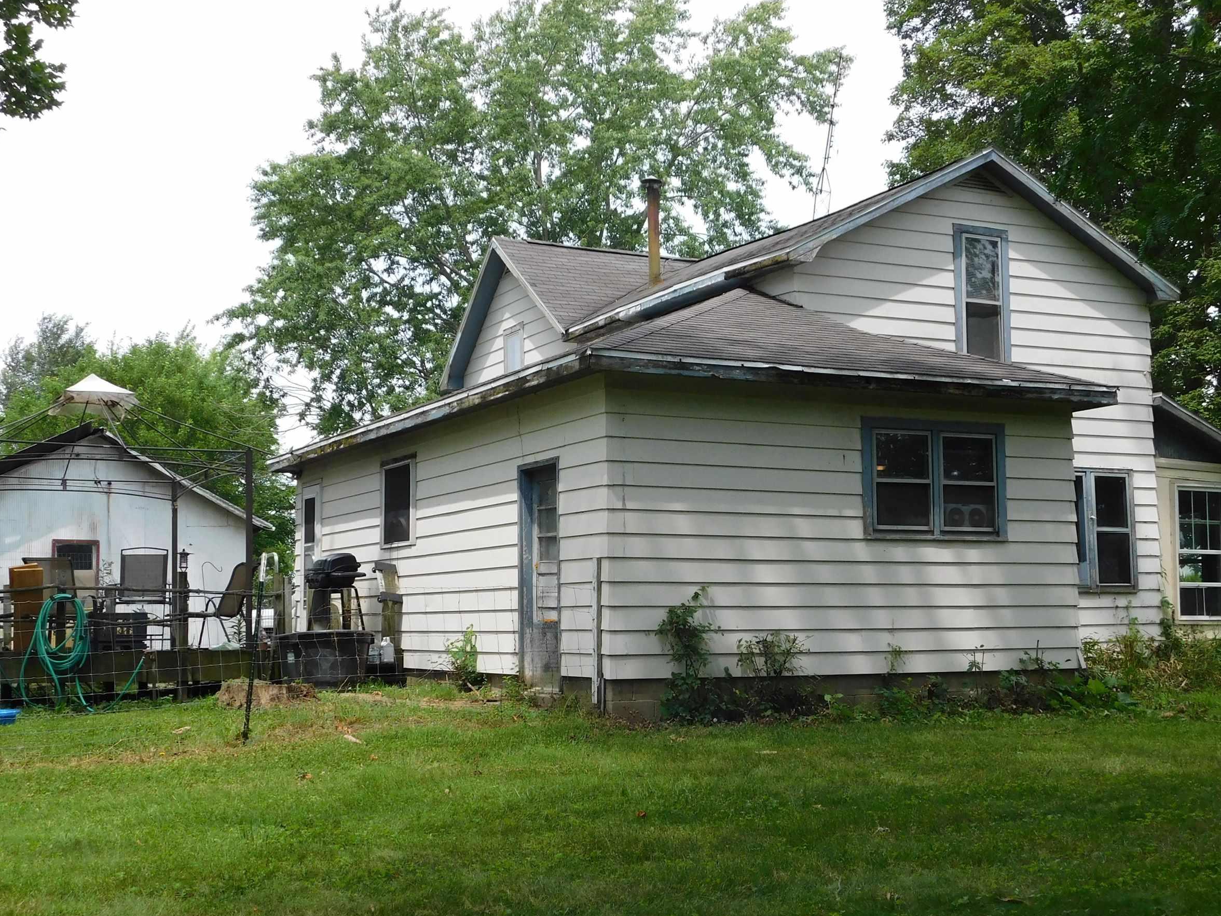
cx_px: 606
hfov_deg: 40.4
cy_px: 486
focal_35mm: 47
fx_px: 1658
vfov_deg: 30.9
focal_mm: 6.3
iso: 125
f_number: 3.5
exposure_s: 1/640
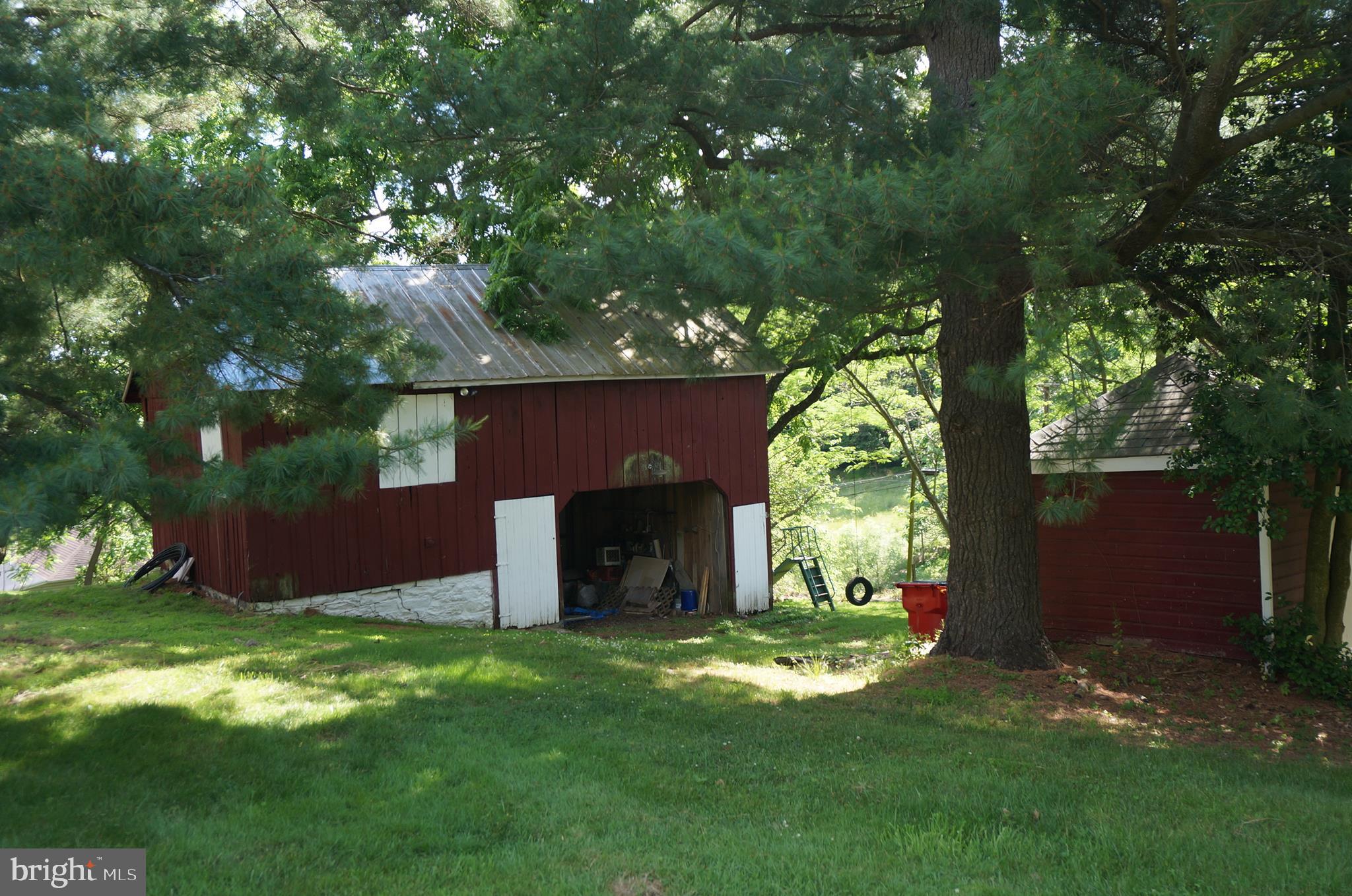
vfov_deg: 39.8
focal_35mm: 33
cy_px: 448
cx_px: 676
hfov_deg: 57.3
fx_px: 1237
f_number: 4
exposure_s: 1/160
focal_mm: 22
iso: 160
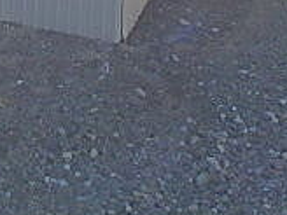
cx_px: 84
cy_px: -157
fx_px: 680
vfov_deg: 15.7
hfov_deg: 23.7
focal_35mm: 82
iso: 125
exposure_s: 1/800
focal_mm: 3.7
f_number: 3.5
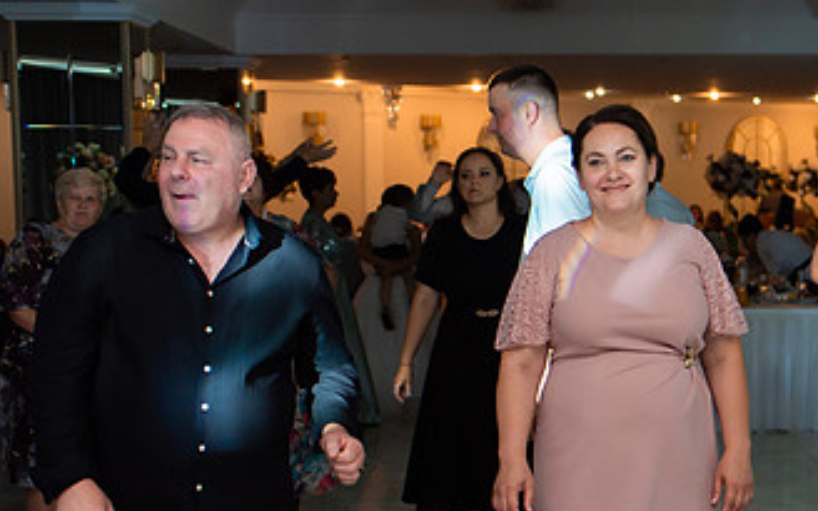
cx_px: 656
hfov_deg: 28.4
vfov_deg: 18.2
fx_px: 1583
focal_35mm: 71
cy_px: 385
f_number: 3.2
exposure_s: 1/200
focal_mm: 35
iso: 1250
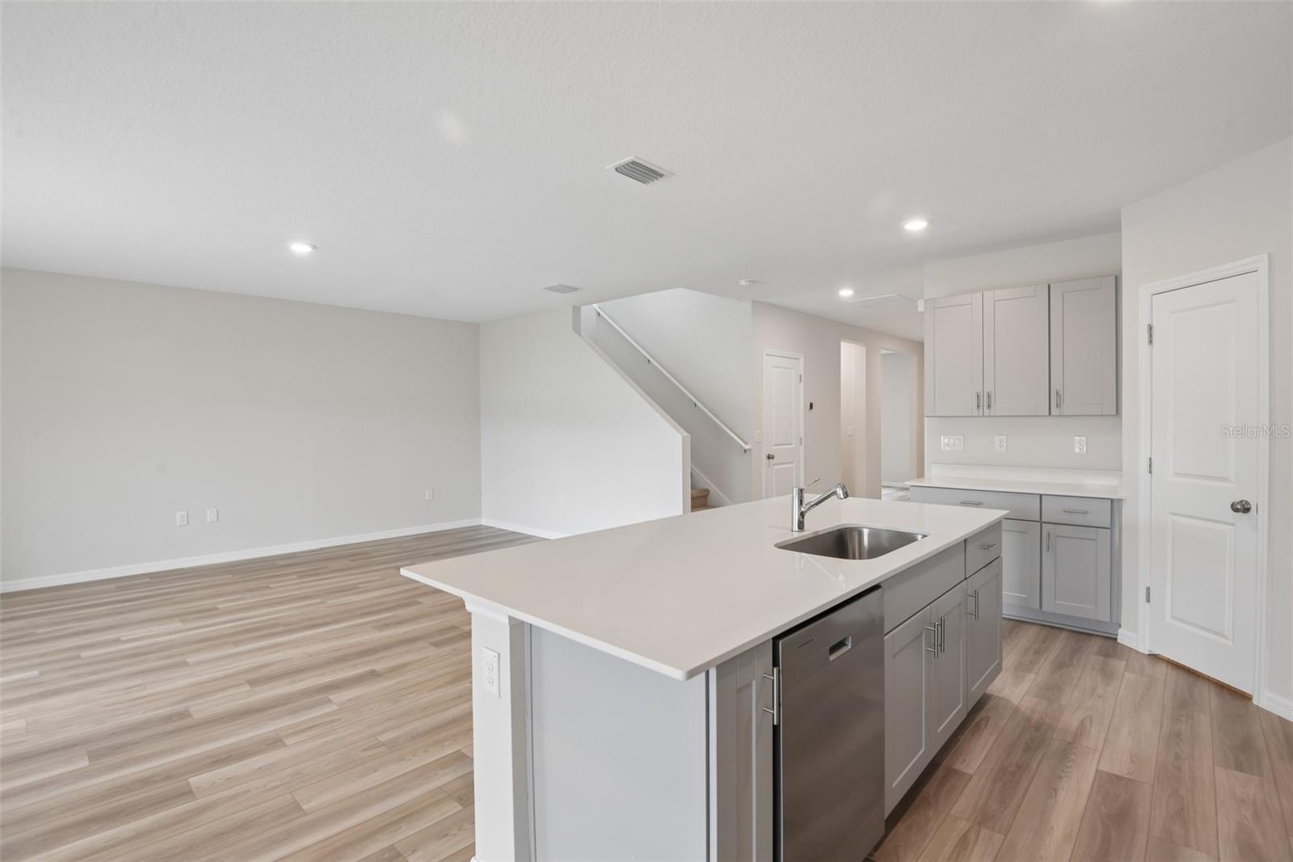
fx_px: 575
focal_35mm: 16
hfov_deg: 96.7
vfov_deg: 73.7
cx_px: 646
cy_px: 431
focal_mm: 16
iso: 400
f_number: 8
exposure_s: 1/20
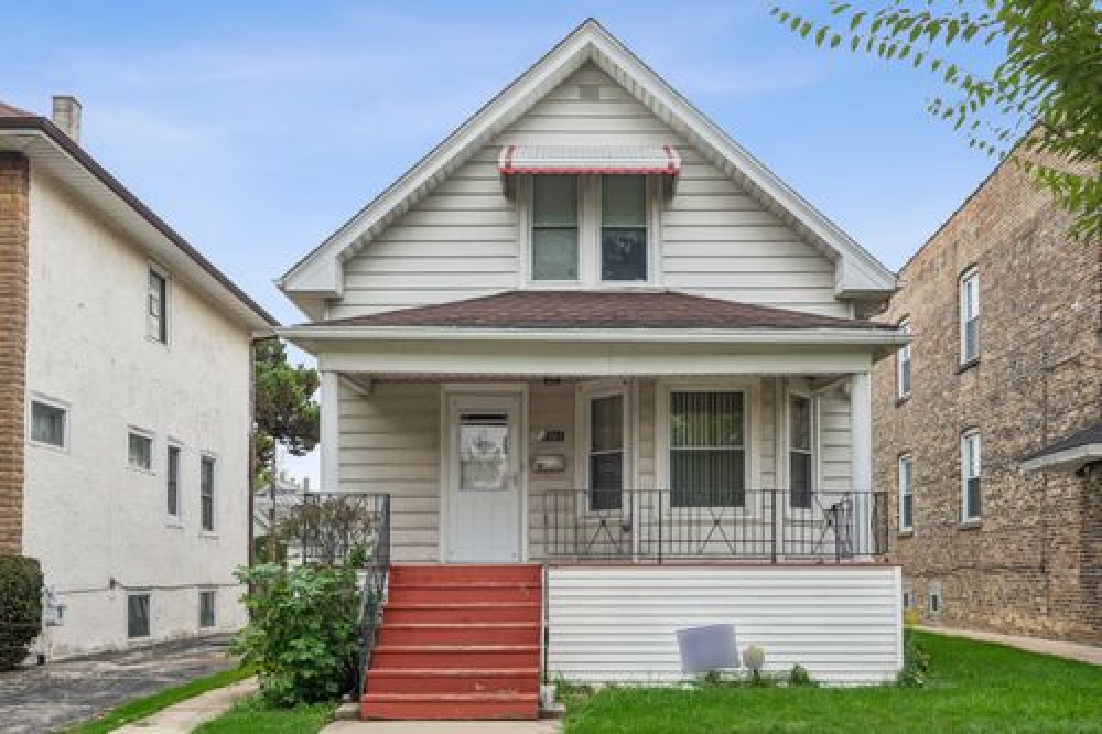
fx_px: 949
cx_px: 551
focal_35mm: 31
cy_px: 367
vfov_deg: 42.3
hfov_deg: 60.3
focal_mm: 21
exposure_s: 1/100
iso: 200
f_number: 10
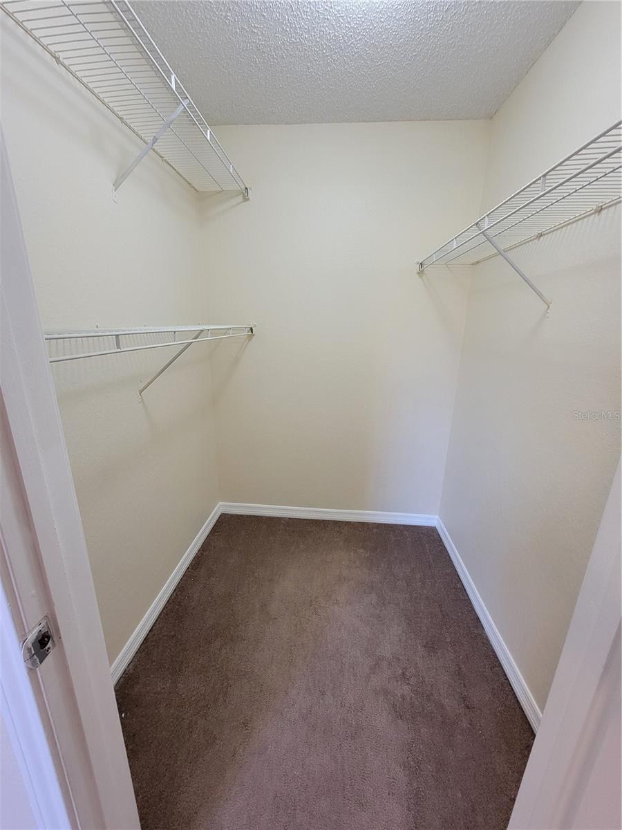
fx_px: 311
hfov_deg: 89.9
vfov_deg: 106.2
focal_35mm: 13
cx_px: 311
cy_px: 415
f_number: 2.2
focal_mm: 2.2
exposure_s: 1/60
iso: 320
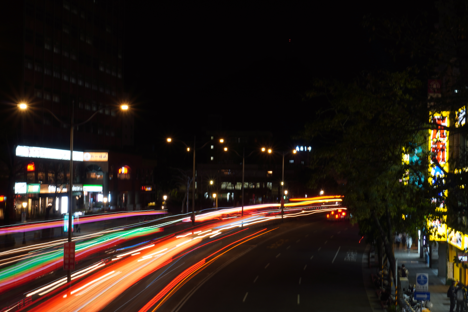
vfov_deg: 18.2
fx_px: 975
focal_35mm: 75
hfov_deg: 27.0
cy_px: 156
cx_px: 234
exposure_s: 6
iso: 100
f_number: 22
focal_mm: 50
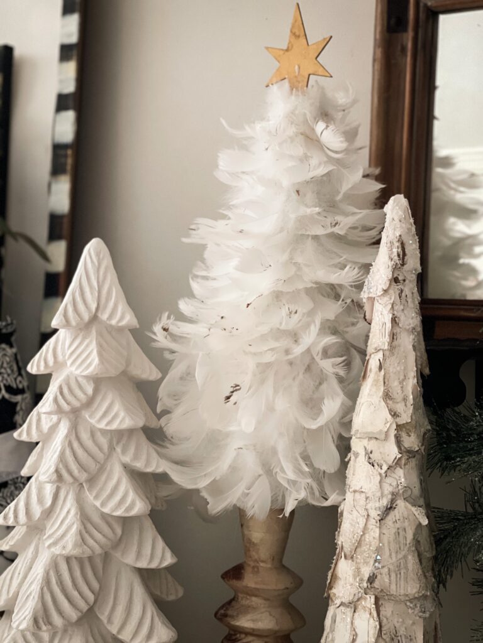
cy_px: 322
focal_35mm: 64
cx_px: 242
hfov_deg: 22.9
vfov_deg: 30.3
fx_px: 1191
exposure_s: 1/40
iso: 400
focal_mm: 7.5
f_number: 2.2
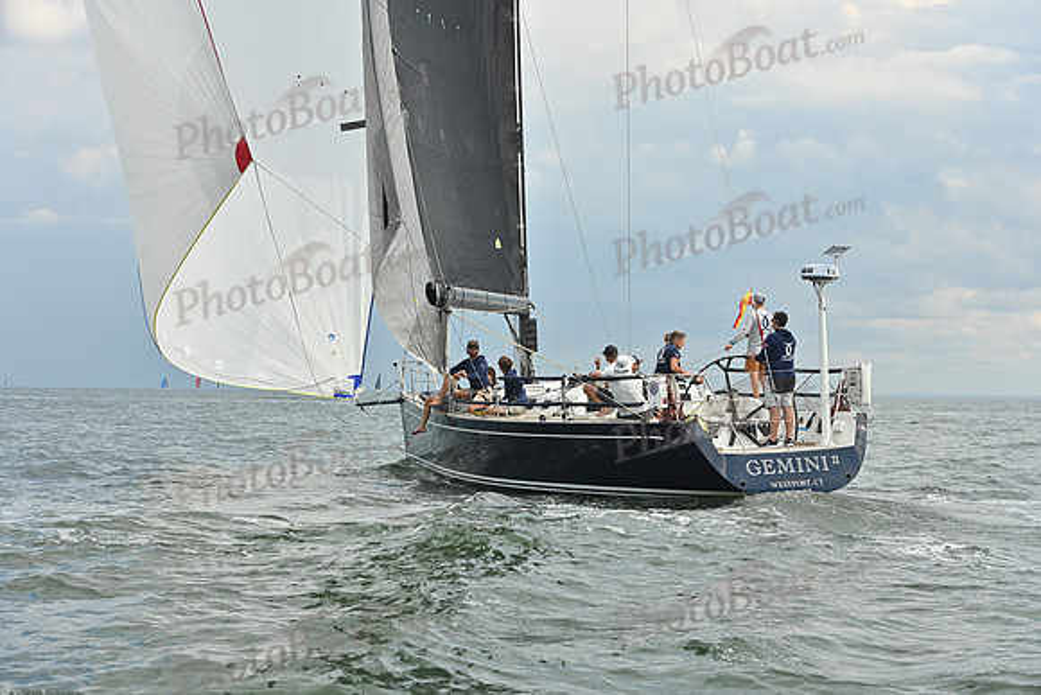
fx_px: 2025
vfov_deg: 19.5
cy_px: 348
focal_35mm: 70
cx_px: 520
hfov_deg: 28.8
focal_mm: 70
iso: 320
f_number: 7.1
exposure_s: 1/1600
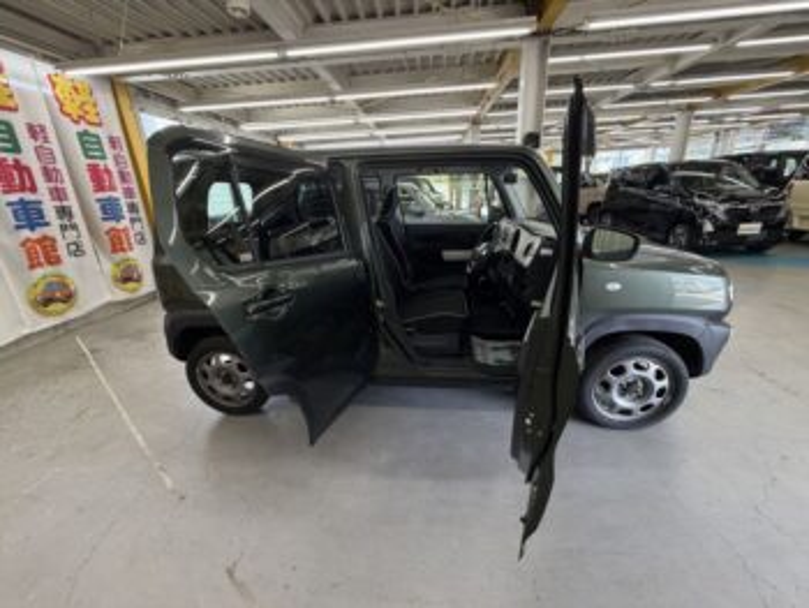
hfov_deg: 102.0
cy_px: 304
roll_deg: +3.5
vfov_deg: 85.7
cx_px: 404
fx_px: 327
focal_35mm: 14
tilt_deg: -18.5
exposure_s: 1/100
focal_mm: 2.22
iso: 250
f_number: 2.2
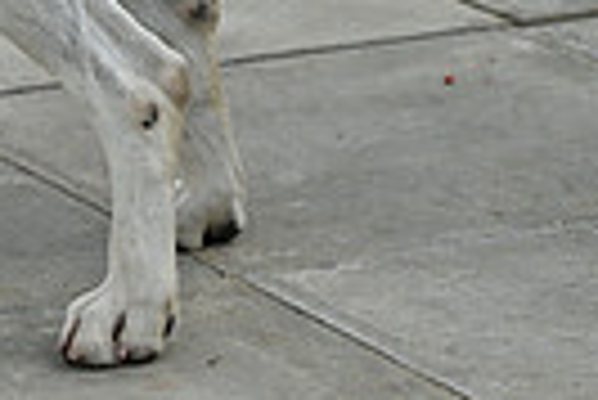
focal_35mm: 531
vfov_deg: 2.6
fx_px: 8830
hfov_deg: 3.8
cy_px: -330
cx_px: -589
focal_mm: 122
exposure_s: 1/1000
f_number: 4.5
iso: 220
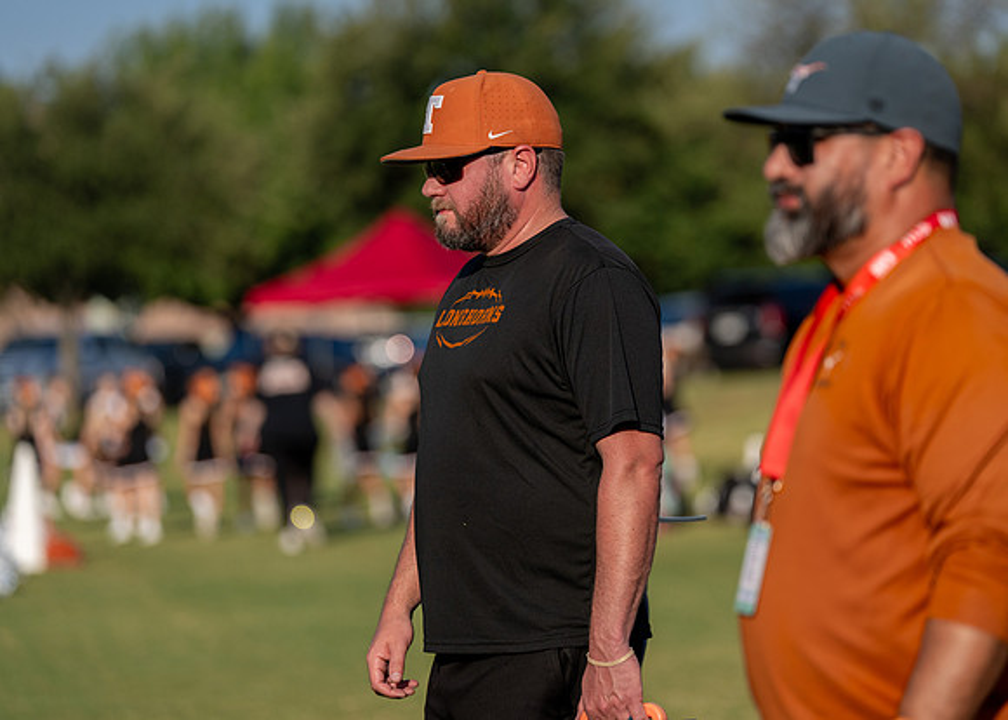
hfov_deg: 12.3
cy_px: 339
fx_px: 4664
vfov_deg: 8.8
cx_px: 523
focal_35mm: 163
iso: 320
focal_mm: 141
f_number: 2.8
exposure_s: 1/6400
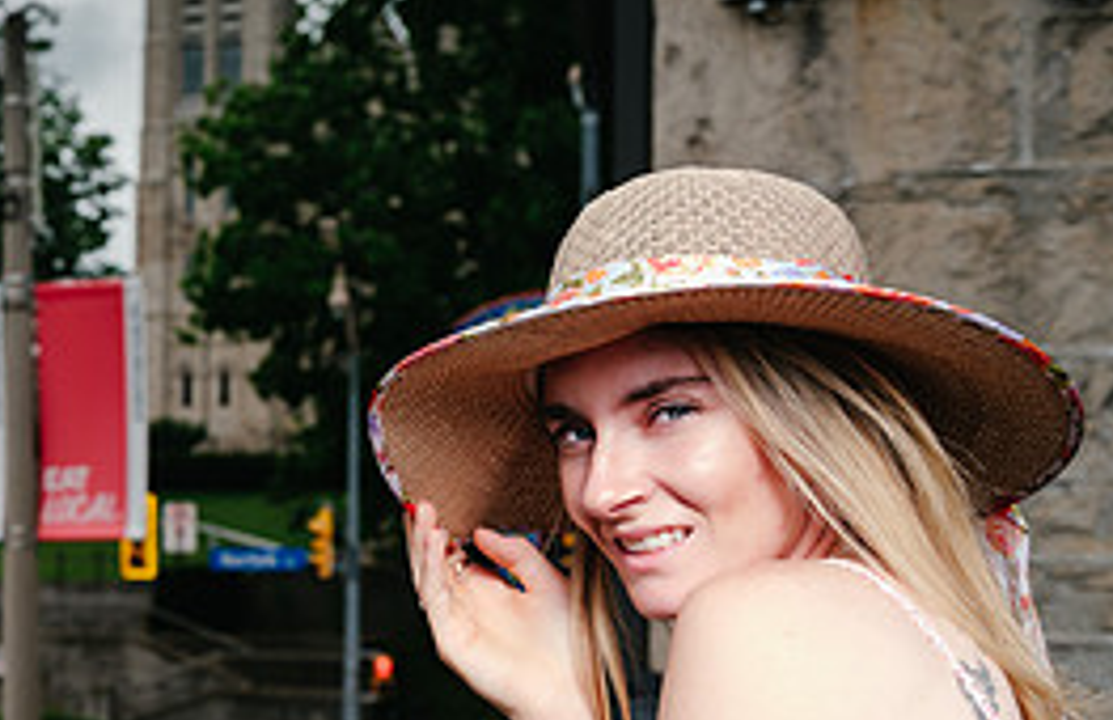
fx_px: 2144
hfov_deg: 27.3
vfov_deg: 18.9
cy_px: 534
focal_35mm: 70
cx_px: -21
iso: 50
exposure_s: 1/125
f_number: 5.6
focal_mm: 37.6
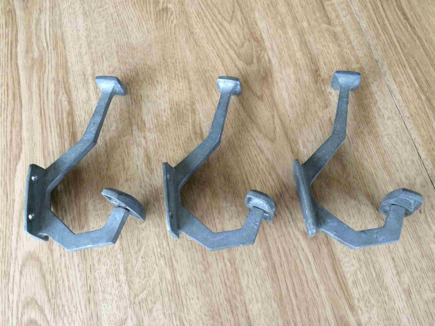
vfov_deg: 48.2
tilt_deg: -70.3
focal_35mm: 29
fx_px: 364
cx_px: 218
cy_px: 163
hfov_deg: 61.7
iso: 400
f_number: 2.2
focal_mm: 4.15
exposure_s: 1/17
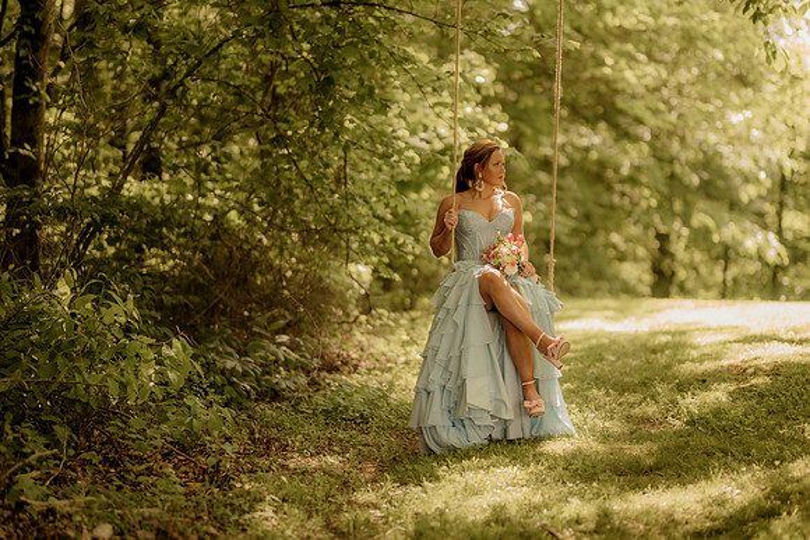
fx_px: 1913
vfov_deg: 16.1
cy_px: 270
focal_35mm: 85
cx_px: 405
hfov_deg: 23.9
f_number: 1.4
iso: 400
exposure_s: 1/1000
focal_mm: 85
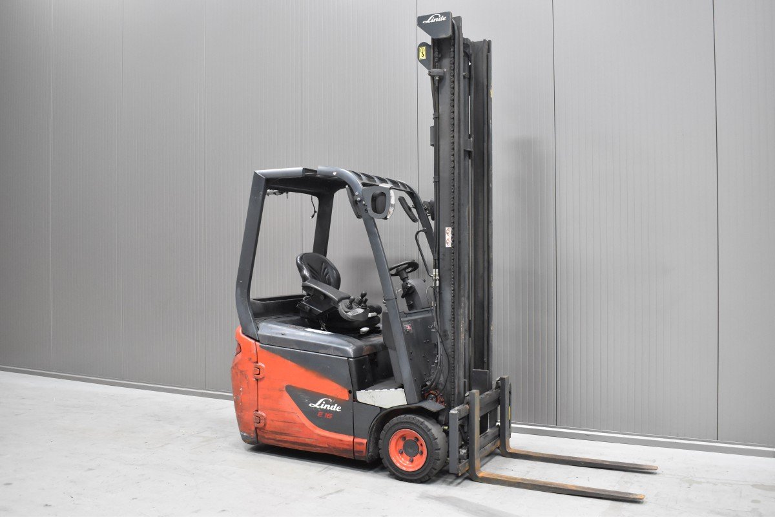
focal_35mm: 33
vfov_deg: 40.0
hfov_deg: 57.2
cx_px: 388
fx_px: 710
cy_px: 258
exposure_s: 1/30
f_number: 5
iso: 1600
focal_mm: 22
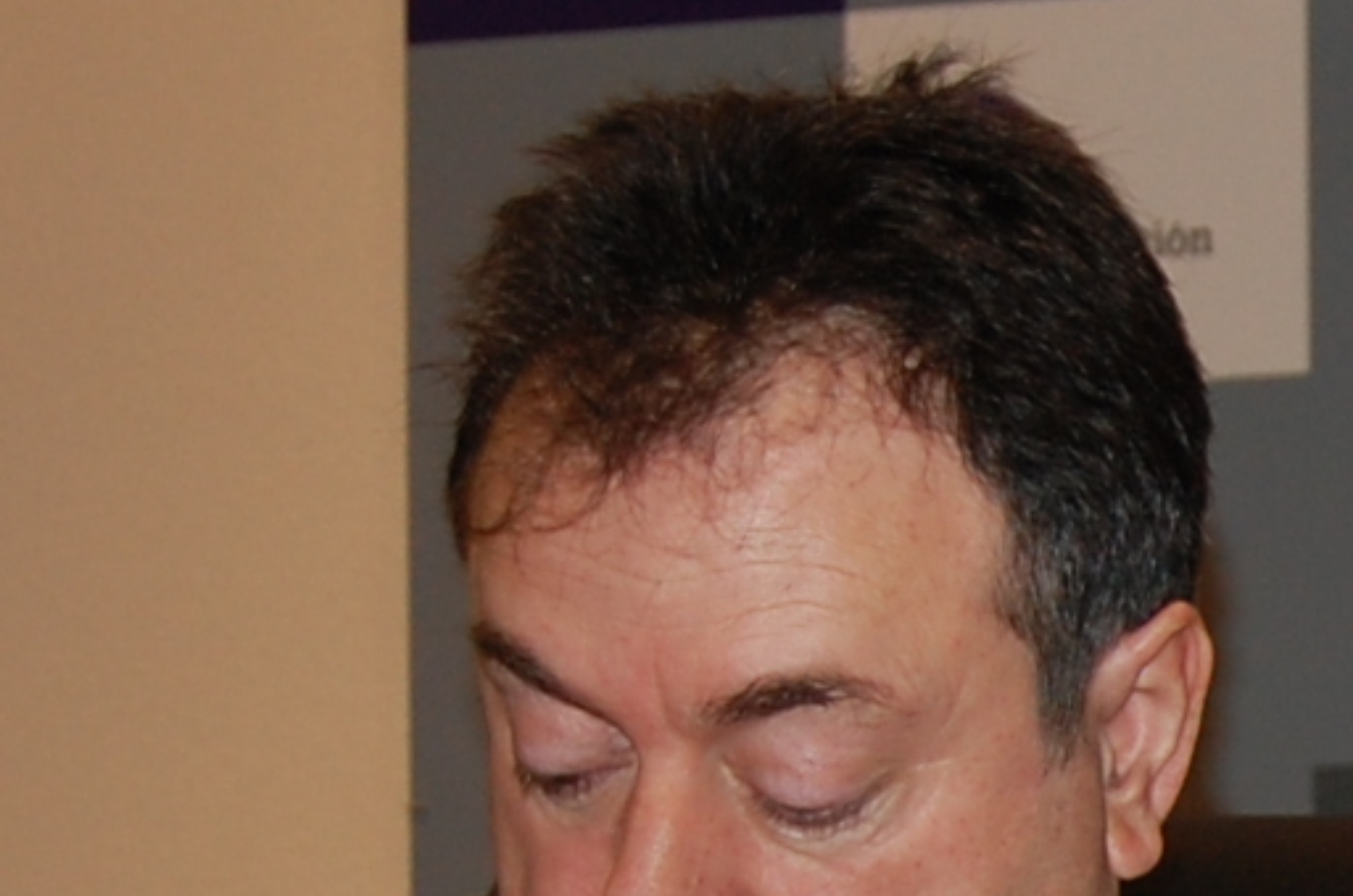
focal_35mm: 198
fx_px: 7428
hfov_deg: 10.0
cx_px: 2250
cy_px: 1415
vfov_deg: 6.8
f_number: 4.2
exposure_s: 1/60
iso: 400
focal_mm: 30
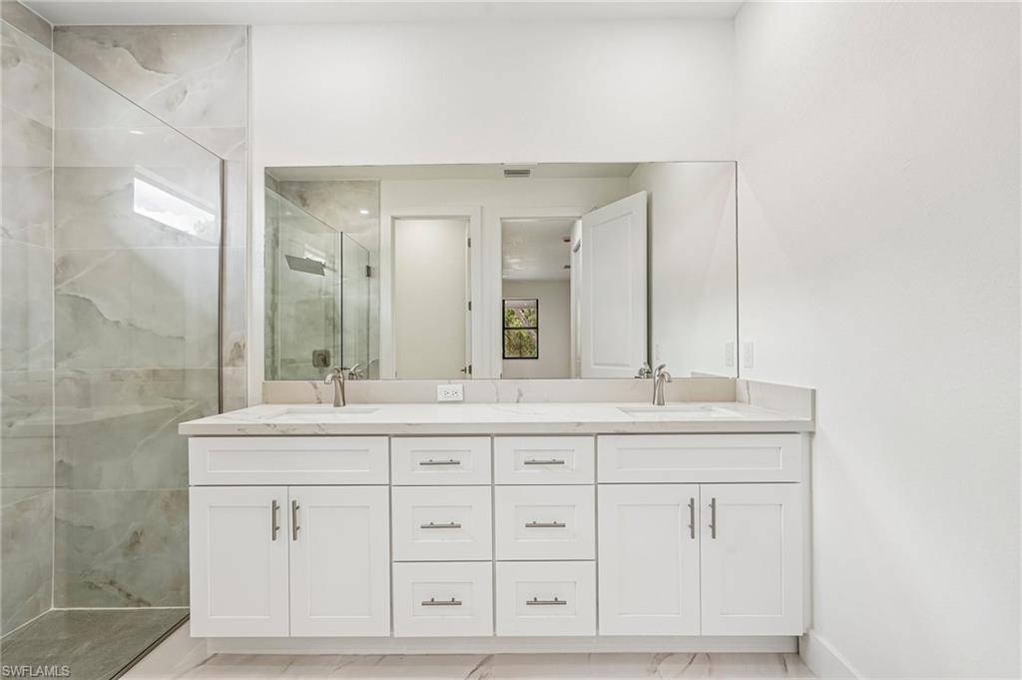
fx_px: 454
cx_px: 511
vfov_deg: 73.7
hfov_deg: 96.8
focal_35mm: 16
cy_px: 340
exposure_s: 1/25
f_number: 8
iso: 400
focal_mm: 16
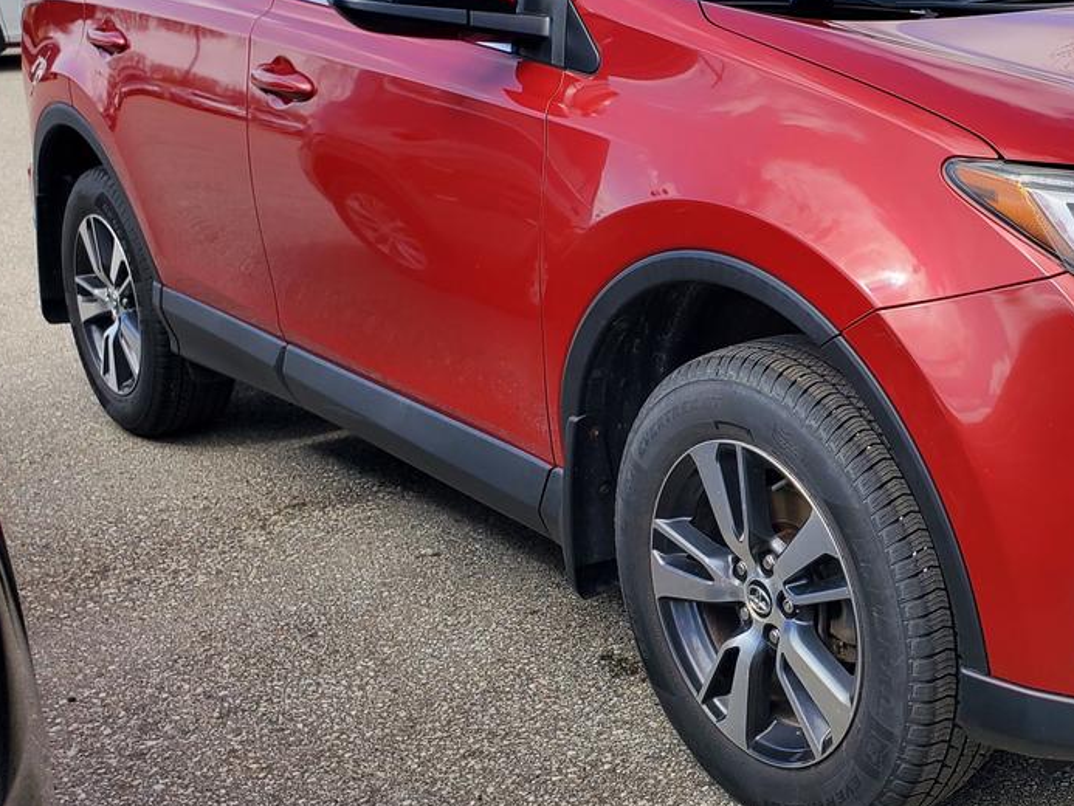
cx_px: 921
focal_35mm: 48
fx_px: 1490
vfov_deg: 30.2
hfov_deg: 37.6
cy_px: 305
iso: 50
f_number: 2.4
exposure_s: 1/957
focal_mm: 4.3
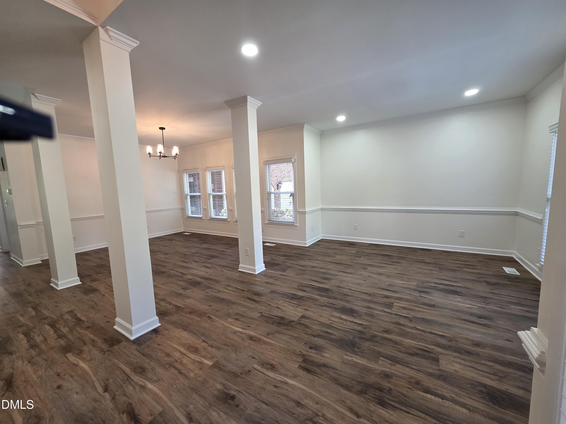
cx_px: 283
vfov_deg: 89.9
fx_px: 213
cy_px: 212
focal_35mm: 13
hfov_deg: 106.2
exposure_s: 1/120
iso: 200
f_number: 1.9
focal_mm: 2.2
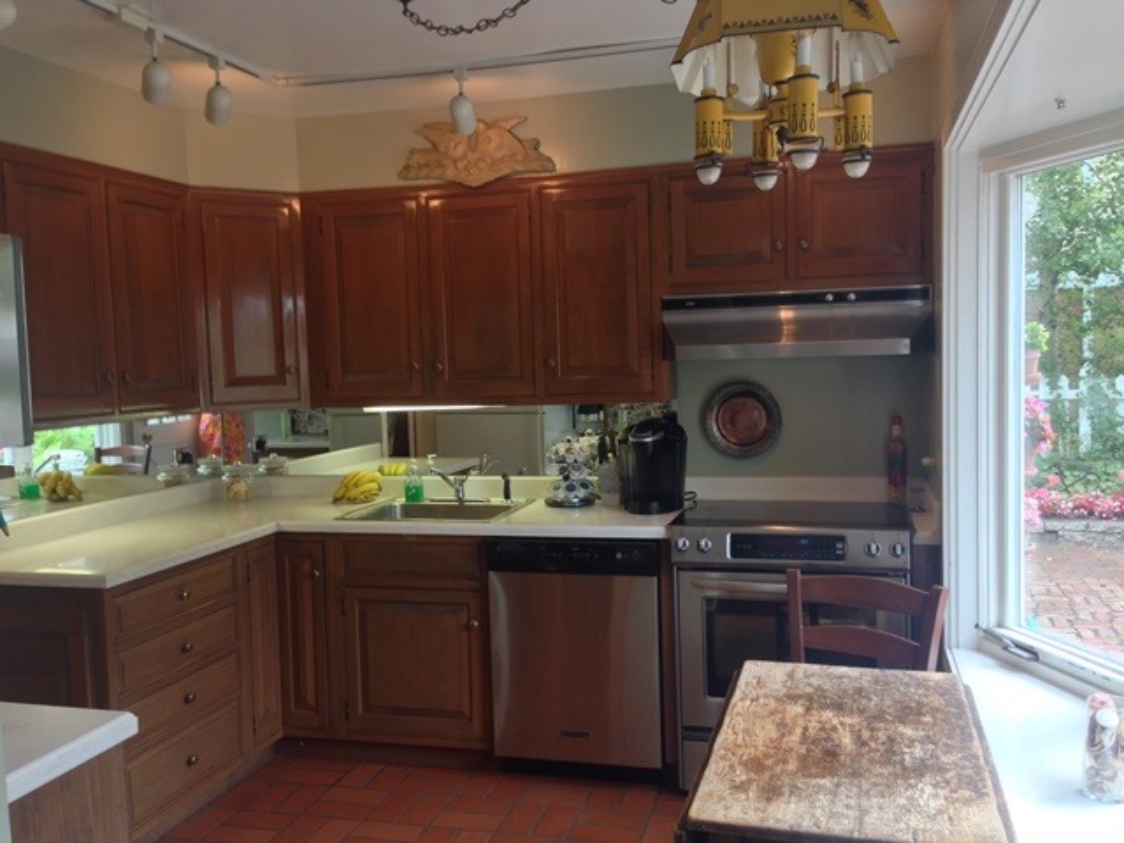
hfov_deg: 55.4
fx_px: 1072
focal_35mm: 33
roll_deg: +0.1
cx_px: 562
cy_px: 422
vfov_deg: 42.9
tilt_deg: -3.0
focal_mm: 4.12
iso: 50
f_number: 2.4
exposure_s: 1/20
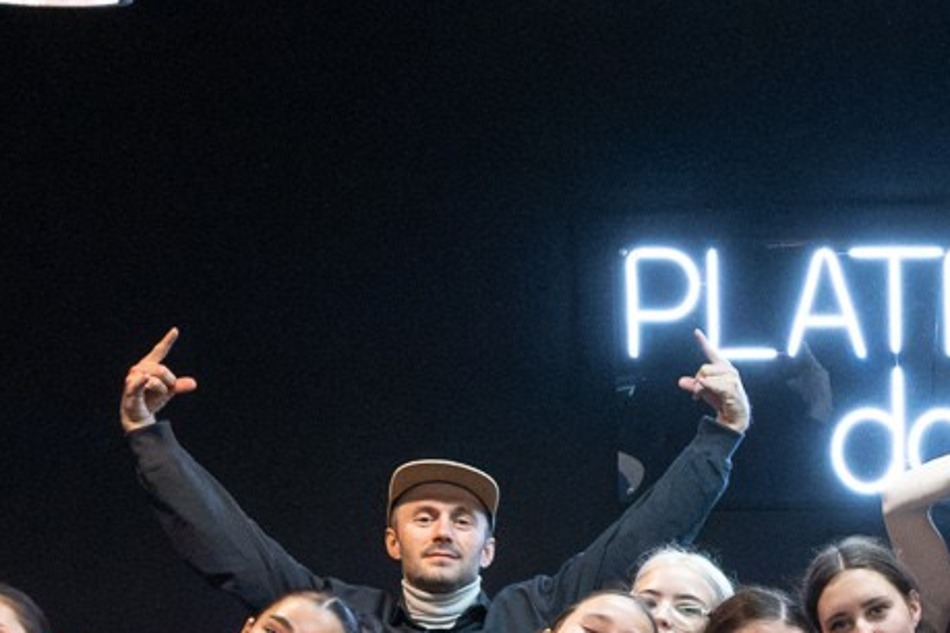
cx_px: 1245
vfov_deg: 9.0
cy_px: 1005
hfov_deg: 13.4
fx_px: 3905
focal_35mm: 148
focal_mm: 20.5
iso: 2500
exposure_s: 1/125
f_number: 5
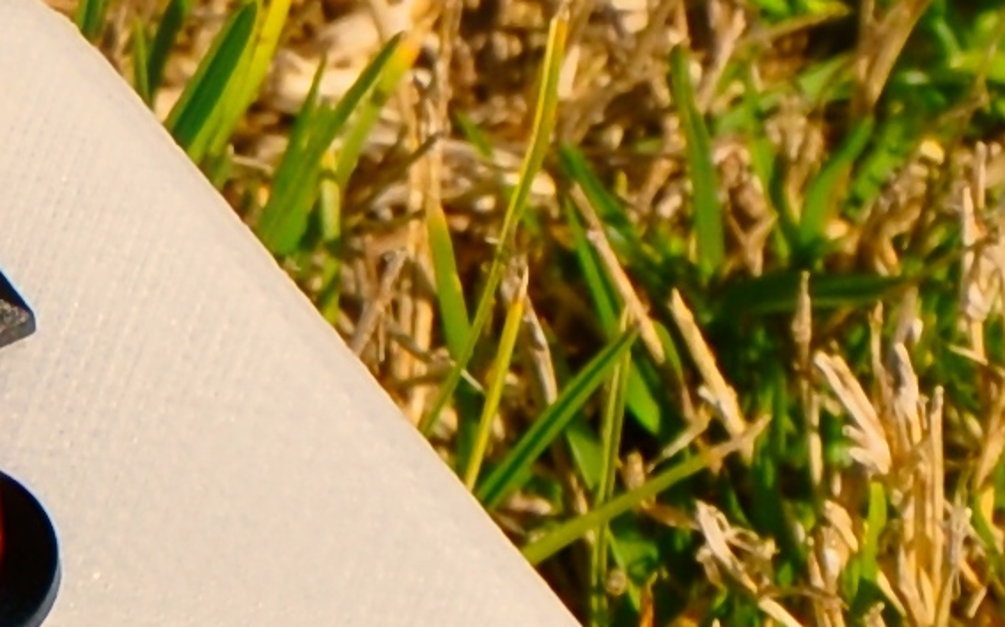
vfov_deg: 1.1
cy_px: 1082
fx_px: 33209
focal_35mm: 1213
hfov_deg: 1.7
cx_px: -1212
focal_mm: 105
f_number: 11
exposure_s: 1/400
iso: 200
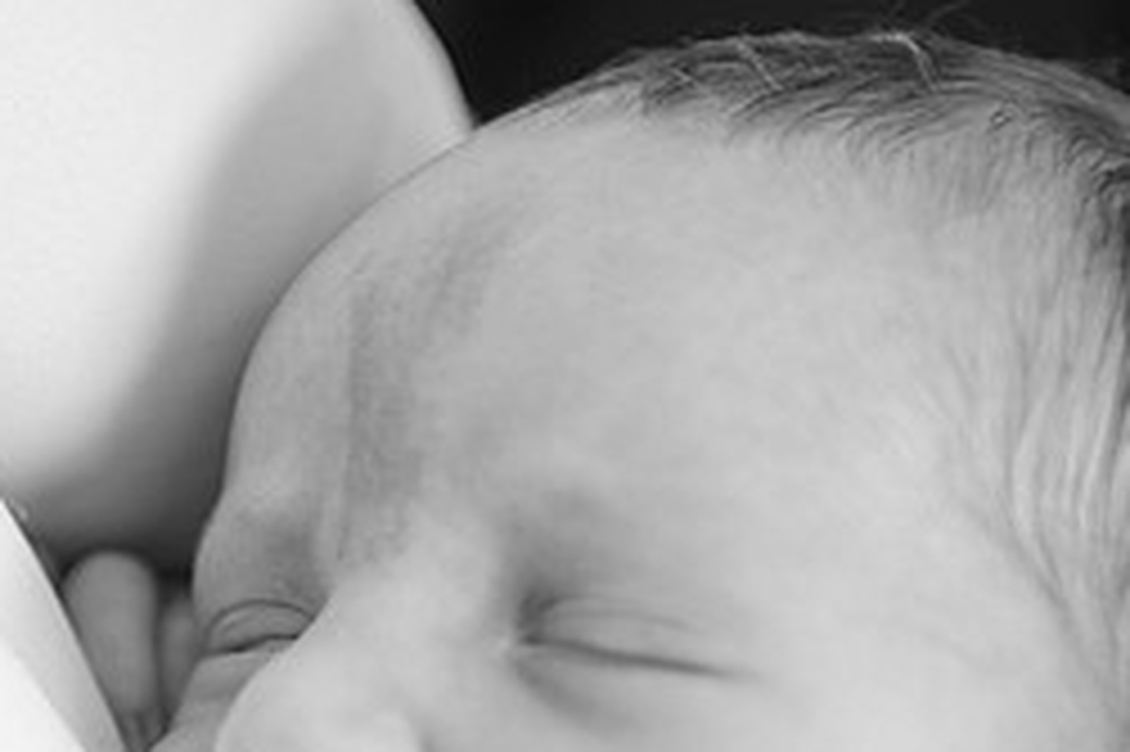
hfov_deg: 12.7
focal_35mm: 162
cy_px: 675
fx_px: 5081
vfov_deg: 8.4
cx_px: 311
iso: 320
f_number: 2.8
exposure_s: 1/160
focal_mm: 70
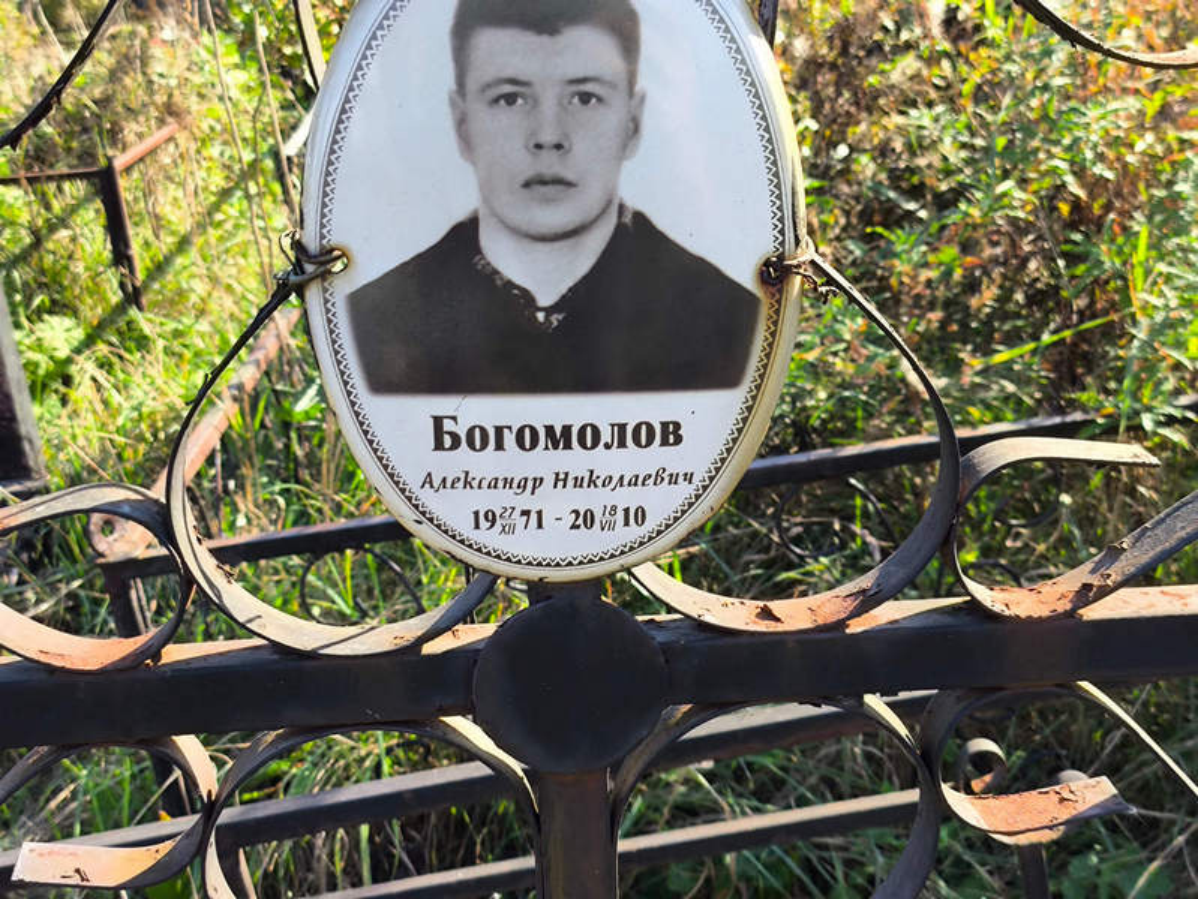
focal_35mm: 50
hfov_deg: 38.2
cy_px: 450
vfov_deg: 29.1
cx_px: 599
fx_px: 1731
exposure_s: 1/264
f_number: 1.7
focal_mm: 4.71
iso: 50
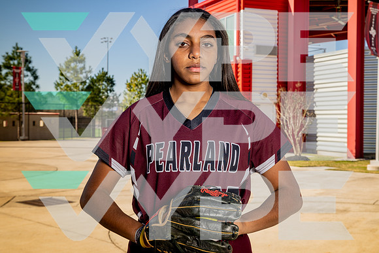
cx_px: 190
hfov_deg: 38.2
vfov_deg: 26.0
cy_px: 126
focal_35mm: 52
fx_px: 548
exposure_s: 1/250
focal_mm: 52
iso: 125
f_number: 10
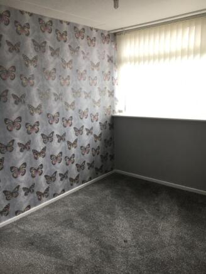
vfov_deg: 61.6
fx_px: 230
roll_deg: +1.6
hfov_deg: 48.2
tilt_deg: -11.1
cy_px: 137
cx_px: 103
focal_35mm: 29
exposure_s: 1/33
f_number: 2.2
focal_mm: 4.15
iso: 50
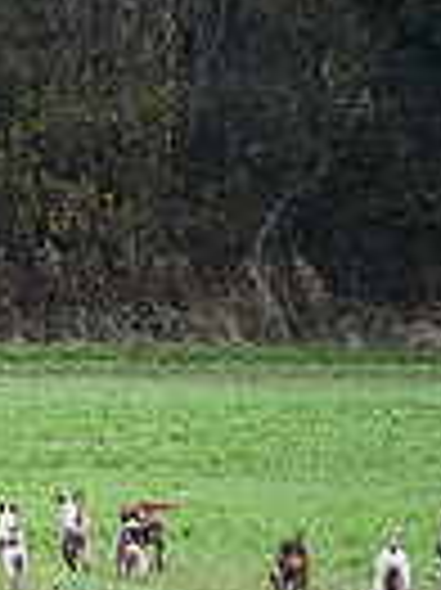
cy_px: 342
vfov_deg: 2.3
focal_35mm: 849
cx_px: -738
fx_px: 14445
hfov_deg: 1.7
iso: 1800
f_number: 5.6
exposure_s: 1/1000
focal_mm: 200
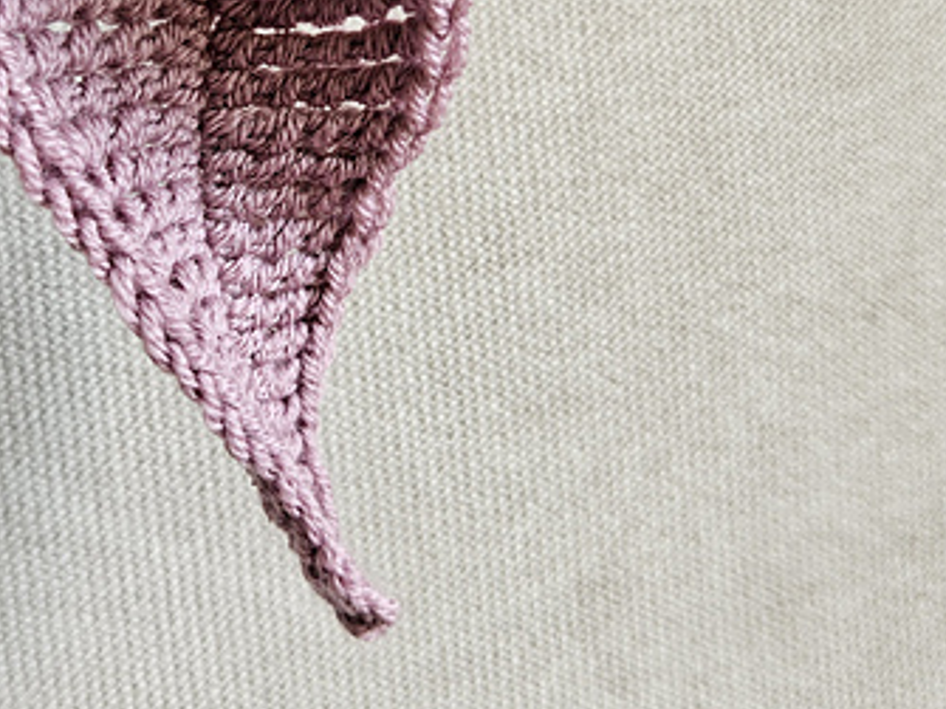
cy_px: 192
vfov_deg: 32.3
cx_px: 288
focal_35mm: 44
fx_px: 1202
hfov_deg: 42.2
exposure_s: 1/207
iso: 125
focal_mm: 5.4
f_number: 1.8
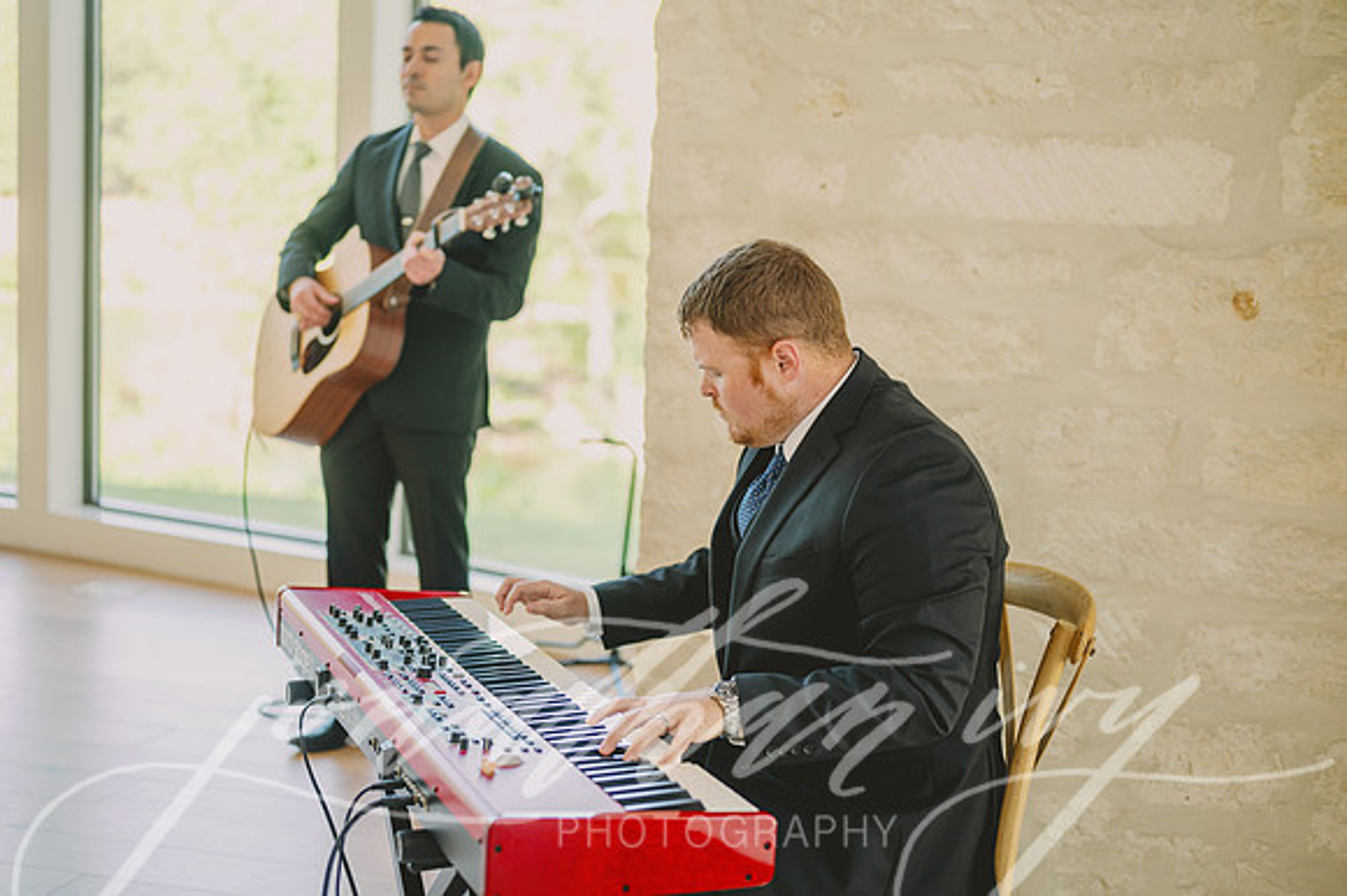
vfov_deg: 27.0
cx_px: 674
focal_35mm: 50
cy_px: 448
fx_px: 1870
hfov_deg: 39.6
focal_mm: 50
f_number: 2
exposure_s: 1/320
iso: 320
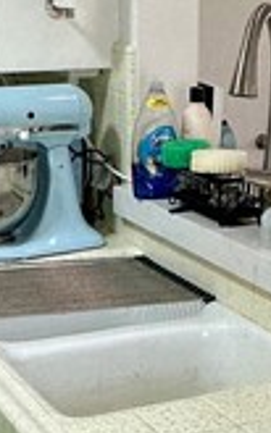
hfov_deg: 14.2
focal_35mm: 92
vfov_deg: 22.5
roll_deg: -0.9
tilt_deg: -14.9
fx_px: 1088
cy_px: 273
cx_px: 197
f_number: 2.2
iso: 64
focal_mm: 2.22
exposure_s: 1/120
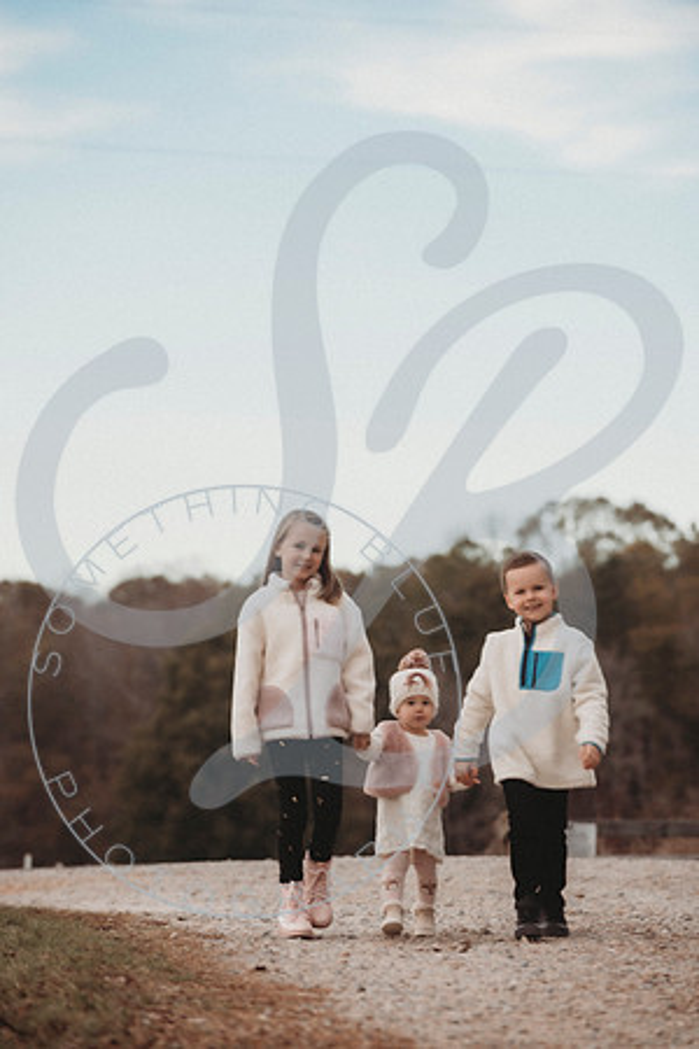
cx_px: 350
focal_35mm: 200
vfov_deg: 10.3
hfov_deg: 6.9
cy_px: 524
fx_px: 5825
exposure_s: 1/250
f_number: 2.8
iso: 400
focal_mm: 200
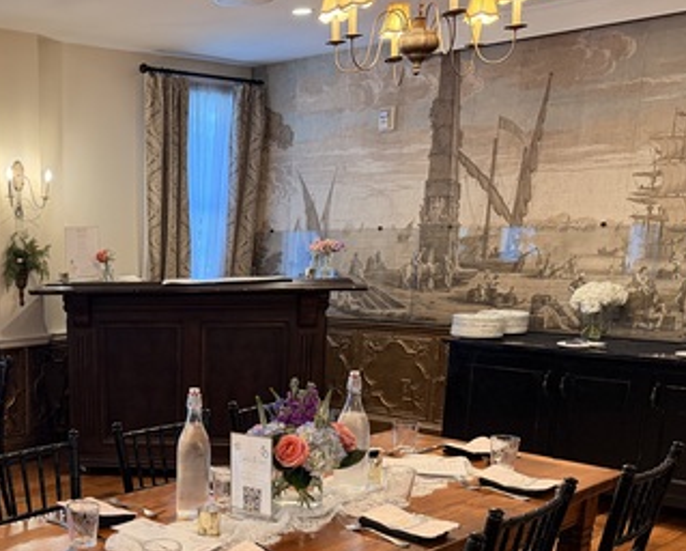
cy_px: 458
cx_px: 108
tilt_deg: -14.0
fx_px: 894
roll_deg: +1.2
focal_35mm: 44
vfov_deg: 33.0
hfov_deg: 39.7
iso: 250
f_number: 1.78
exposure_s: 1/60
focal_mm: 6.76
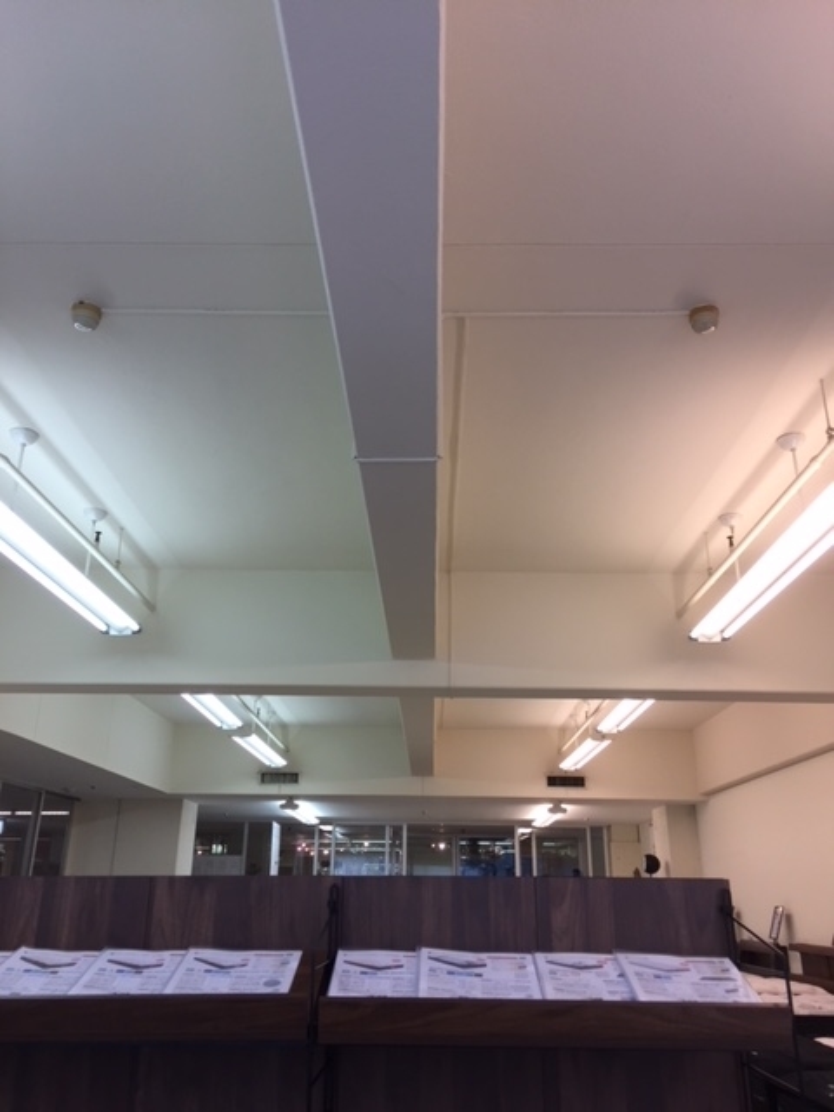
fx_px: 932
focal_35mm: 29
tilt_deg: +22.8
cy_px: 556
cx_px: 417
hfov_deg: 48.2
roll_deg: -0.8
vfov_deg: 61.7
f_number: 2.2
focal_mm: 4.15
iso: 50
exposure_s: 1/120
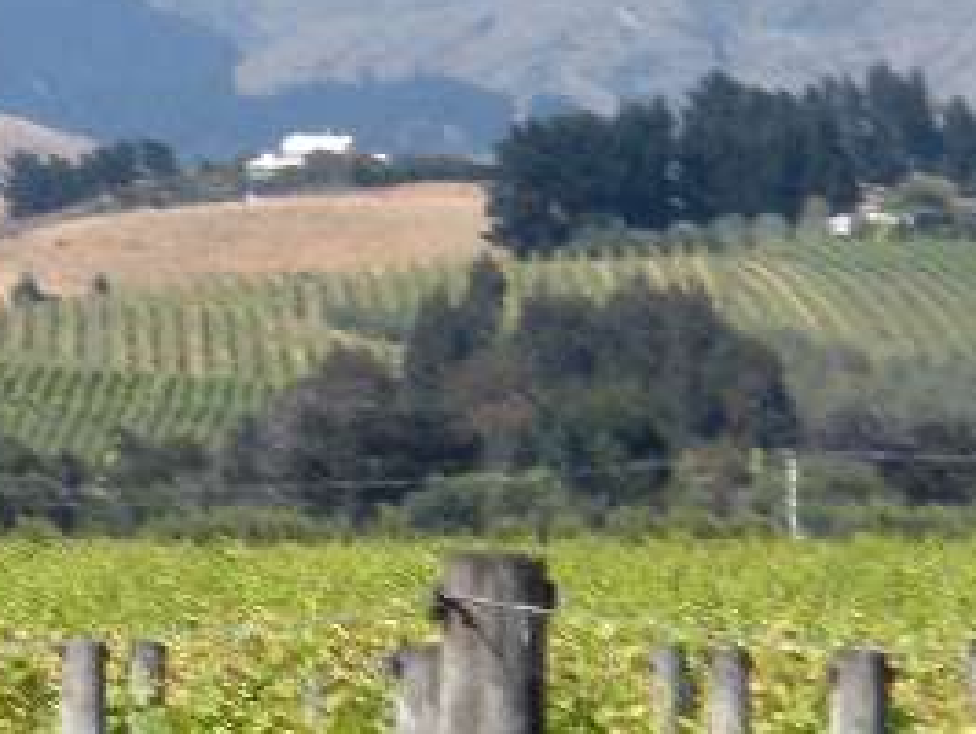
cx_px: -349
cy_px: 139
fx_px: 14759
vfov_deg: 2.8
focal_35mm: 523
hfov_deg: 3.8
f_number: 5.6
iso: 64
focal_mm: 31.5
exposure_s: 1/326
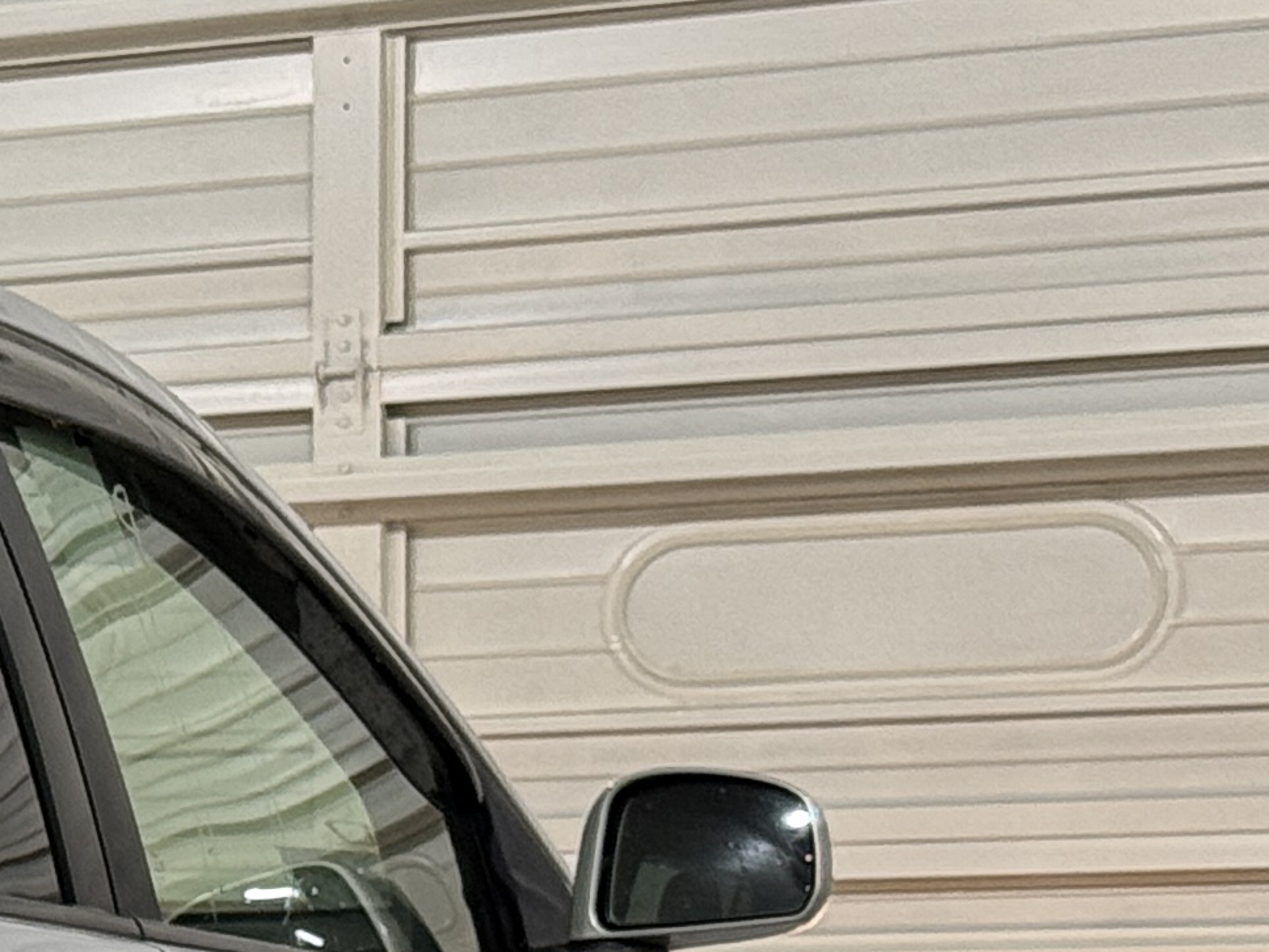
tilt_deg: -0.2
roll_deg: +0.0
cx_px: -1371
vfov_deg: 7.4
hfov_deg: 9.2
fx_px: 7332
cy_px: 1210
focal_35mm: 200
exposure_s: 1/60
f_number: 1.78
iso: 100
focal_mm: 6.76
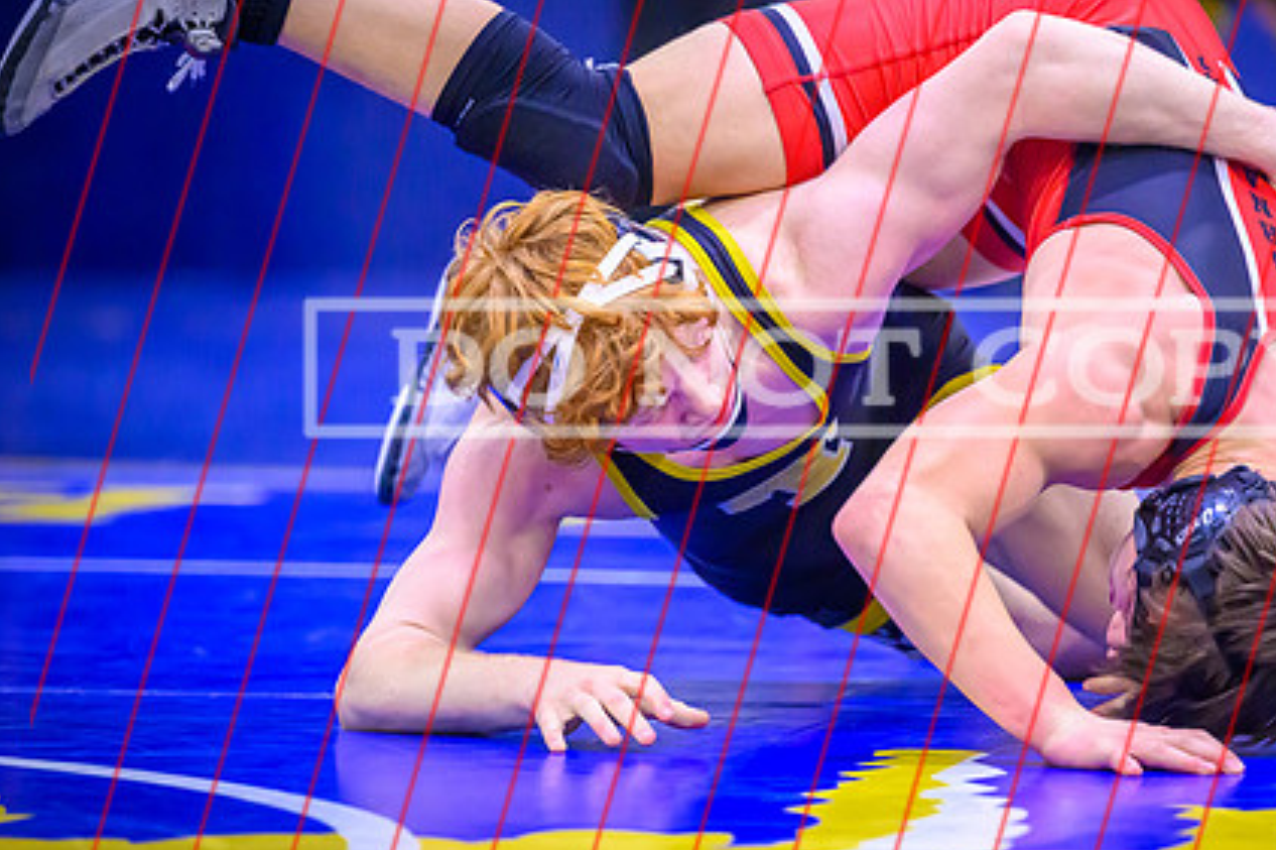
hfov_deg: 7.7
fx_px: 9530
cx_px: 820
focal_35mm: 269
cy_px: 427
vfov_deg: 5.1
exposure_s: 1/640
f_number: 2.8
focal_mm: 180
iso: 6400
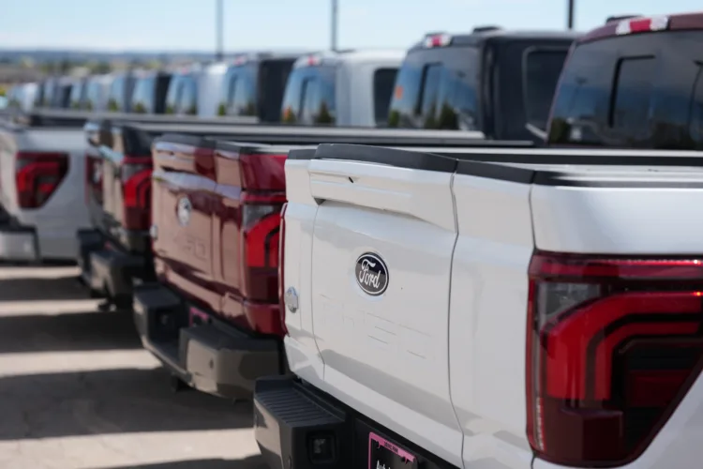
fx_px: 1660
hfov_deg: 23.9
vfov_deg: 16.1
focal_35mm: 85
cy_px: 234
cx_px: 352
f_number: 3.2
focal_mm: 85
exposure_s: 1/2500
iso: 200
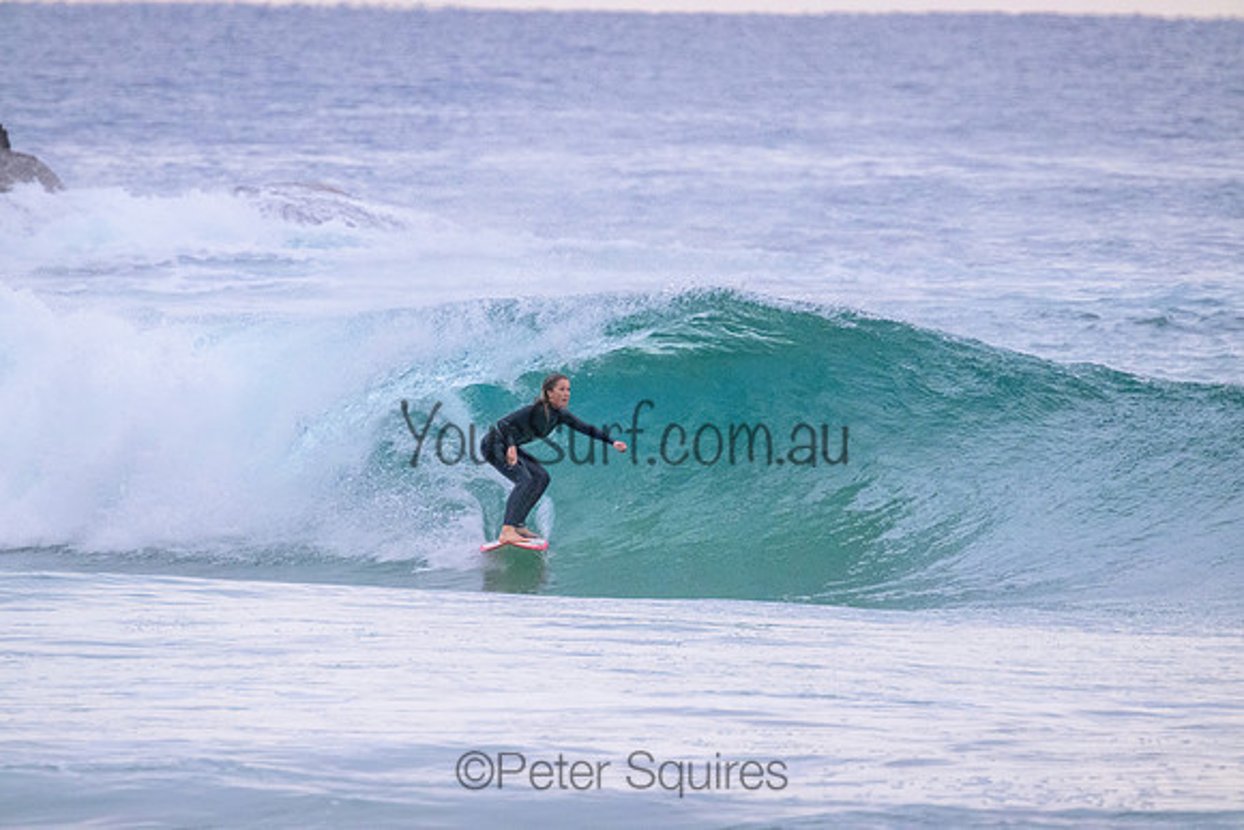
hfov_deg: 2.6
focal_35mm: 800
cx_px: 622
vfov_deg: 1.7
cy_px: 415
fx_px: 27650
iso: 8000
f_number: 11
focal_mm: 800
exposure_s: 1/320
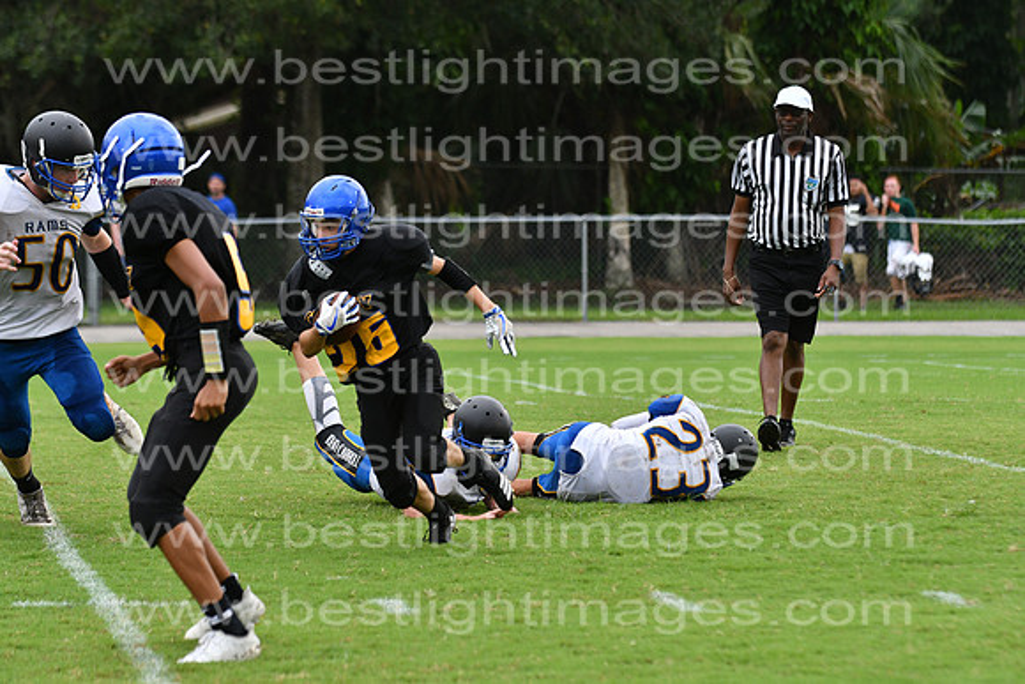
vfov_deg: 6.5
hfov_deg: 9.8
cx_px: 512
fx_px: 5980
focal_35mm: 210
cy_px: 342
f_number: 3.5
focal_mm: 140
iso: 800
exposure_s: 1/1600
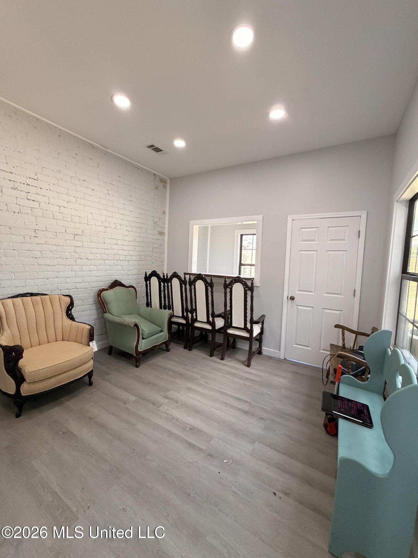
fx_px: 225
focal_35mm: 14
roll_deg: -2.2
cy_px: 279
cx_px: 209
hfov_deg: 85.7
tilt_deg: -4.6
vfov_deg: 102.1
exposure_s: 1/120
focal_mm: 2.22
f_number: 2.2
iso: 250
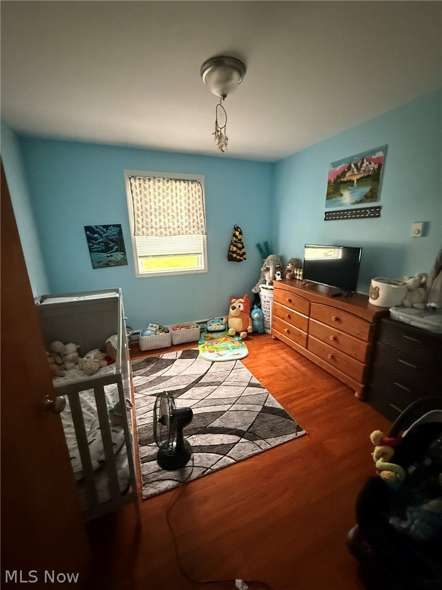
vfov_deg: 102.1
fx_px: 238
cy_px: 295
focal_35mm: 14
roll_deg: -0.1
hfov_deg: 85.7
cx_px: 221
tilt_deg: -13.6
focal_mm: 2.22
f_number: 2.2
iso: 1000
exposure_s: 1/60
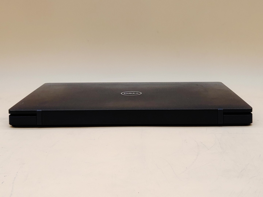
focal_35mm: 49
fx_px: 372
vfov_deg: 29.7
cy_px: 98
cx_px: 132
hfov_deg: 38.9
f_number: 1.8
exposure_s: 1/162
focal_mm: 4.36
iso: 50
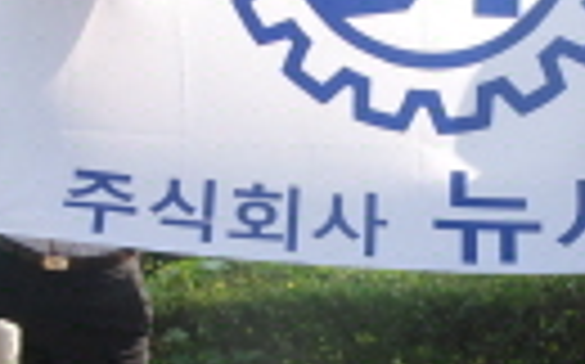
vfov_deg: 8.6
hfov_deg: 13.7
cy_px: 211
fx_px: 2437
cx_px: 405
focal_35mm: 153
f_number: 10
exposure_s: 1/400
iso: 800
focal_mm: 26
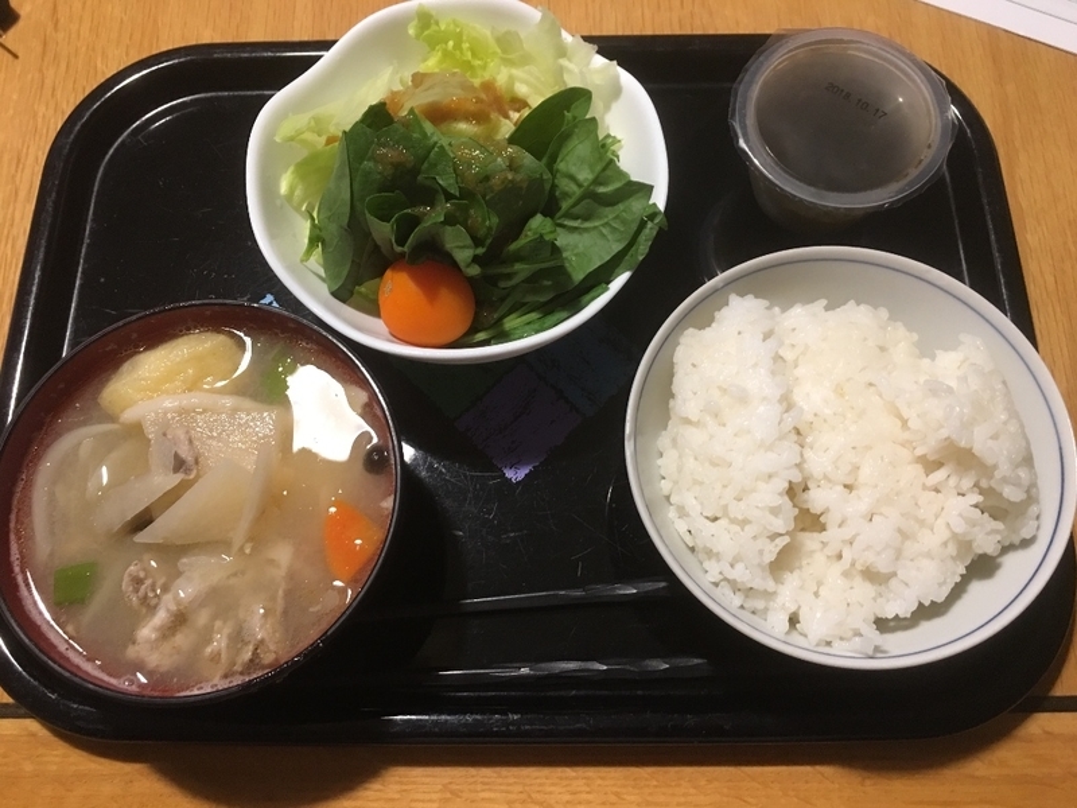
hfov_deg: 61.7
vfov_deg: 48.2
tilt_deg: -70.0
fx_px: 902
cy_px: 404
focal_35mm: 29
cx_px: 538
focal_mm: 4.15
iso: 100
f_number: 2.2
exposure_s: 1/8
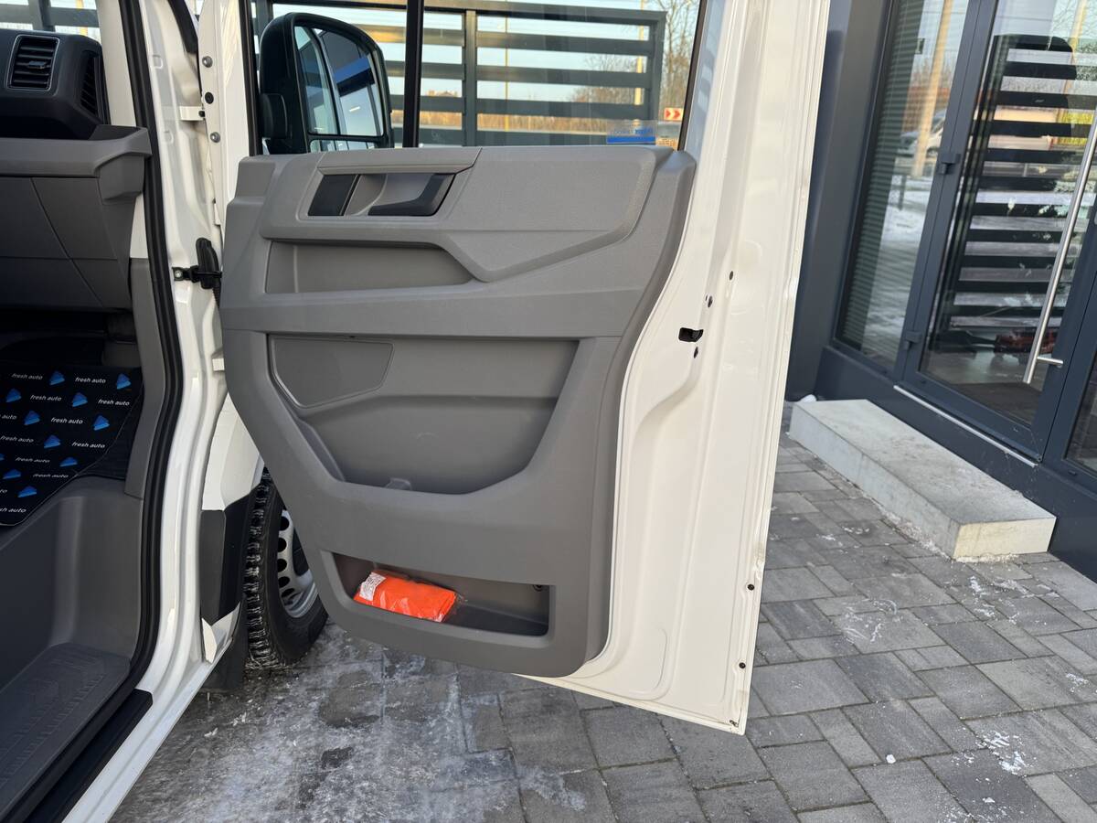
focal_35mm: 24
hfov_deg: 71.6
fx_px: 761
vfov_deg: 56.8
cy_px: 412
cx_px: 548
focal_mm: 6.76
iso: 64
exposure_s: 1/223
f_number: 1.78
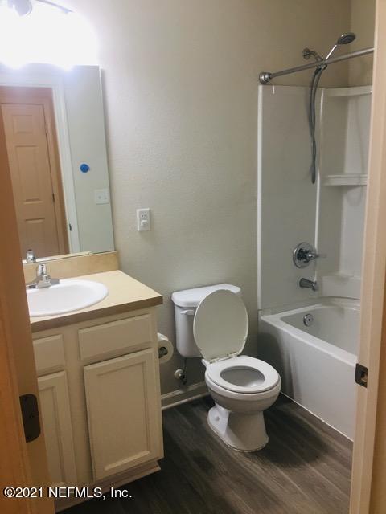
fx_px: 431
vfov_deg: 61.7
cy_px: 257
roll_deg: +1.8
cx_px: 193
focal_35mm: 29
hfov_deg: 48.2
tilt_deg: -10.2
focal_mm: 4.15
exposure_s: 1/15
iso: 25
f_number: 2.2
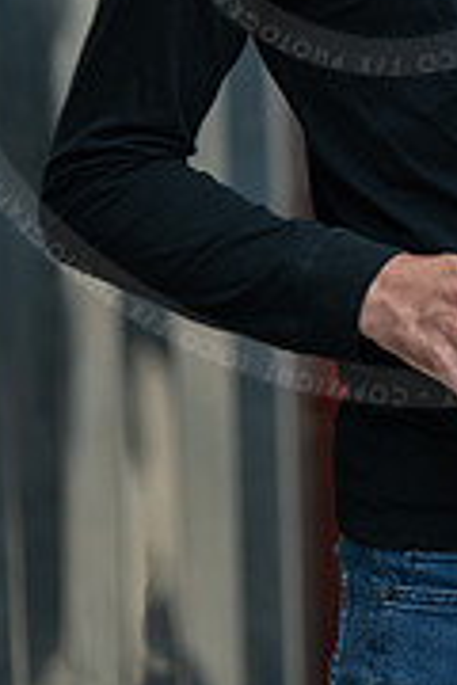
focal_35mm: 212
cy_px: -88
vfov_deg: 9.6
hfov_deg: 6.5
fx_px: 4037
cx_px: 400
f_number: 1.2
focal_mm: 85
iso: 250
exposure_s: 1/320
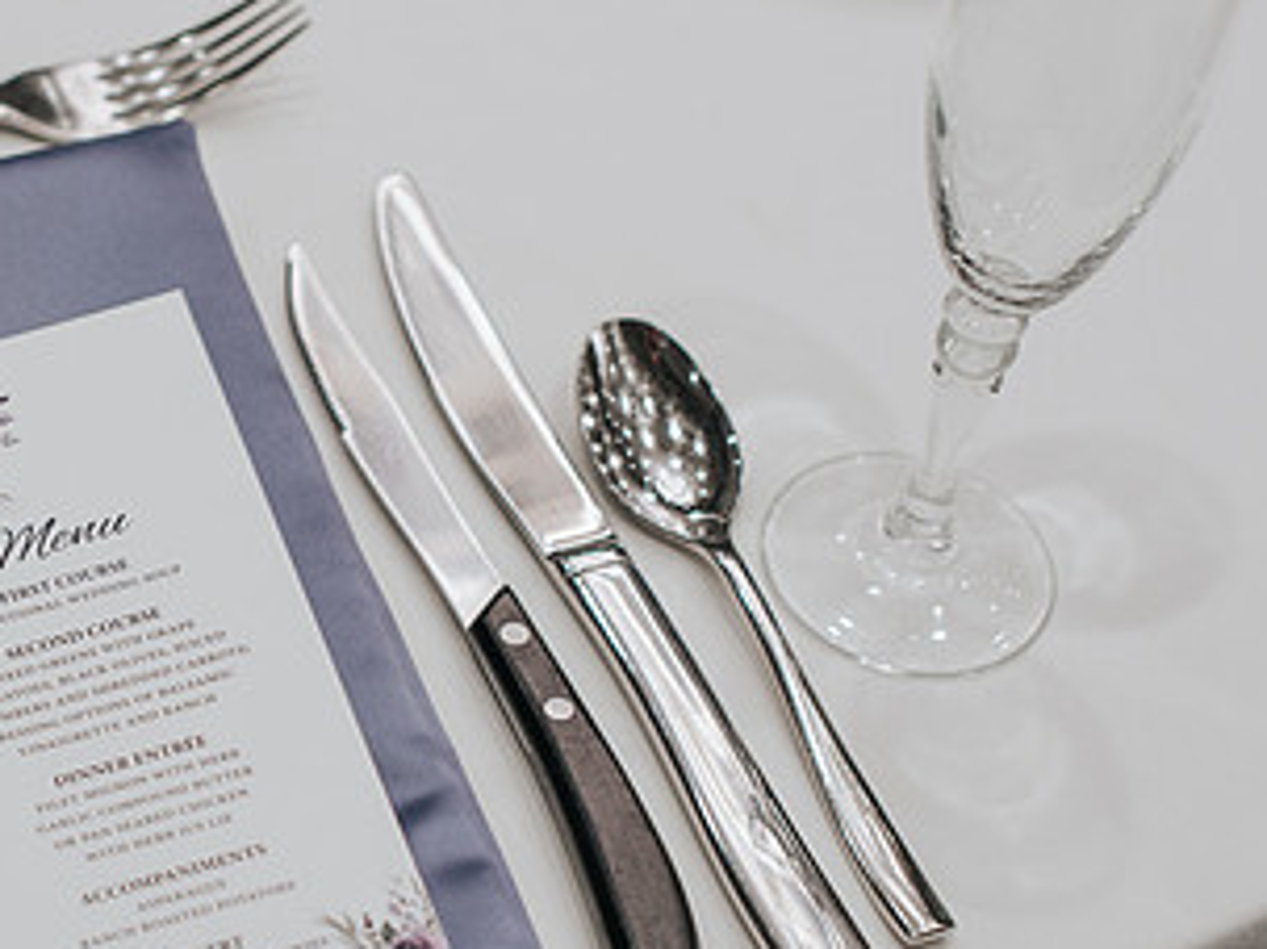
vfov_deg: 14.4
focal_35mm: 103
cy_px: 534
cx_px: 165
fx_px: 3768
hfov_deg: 18.8
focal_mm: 50
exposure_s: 1/50
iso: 320
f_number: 3.2
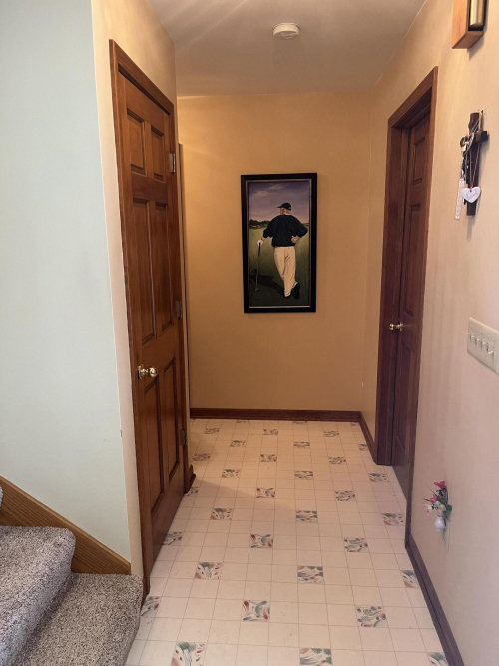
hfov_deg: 53.0
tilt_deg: -11.4
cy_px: 333
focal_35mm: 26
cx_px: 250
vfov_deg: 67.3
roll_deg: +1.1
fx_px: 500
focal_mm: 5.1
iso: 160
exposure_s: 1/60
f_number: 1.6
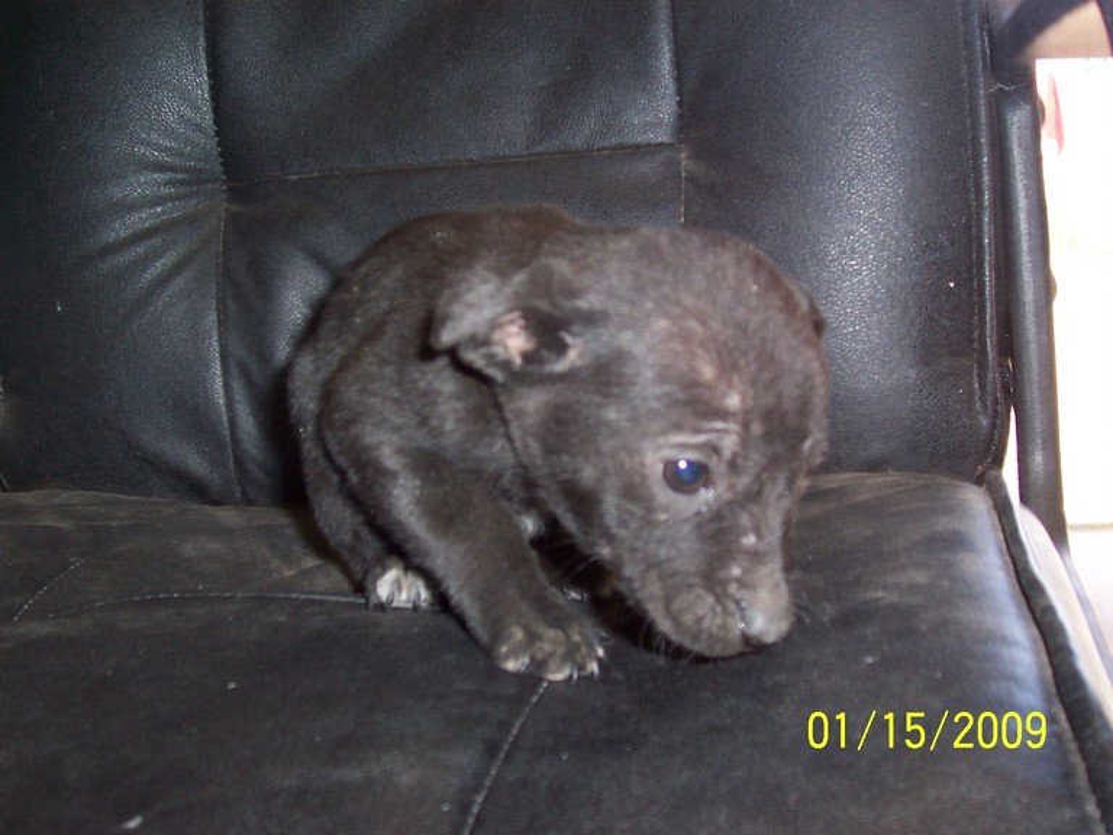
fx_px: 1479
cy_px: 418
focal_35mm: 46
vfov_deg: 31.5
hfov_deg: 41.2
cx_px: 556
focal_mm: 7
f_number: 3
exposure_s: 1/60
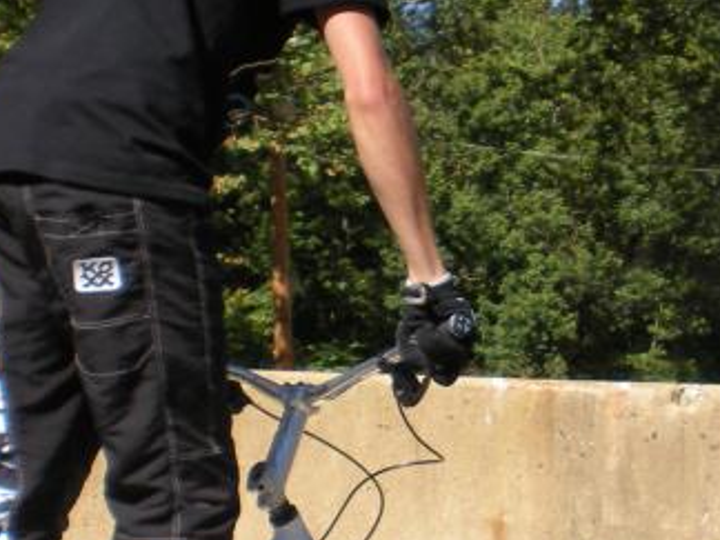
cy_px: 389
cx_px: 578
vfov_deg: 12.3
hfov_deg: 16.3
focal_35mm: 120
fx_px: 2496
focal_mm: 6.3
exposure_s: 1/357
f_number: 4.6
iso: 64
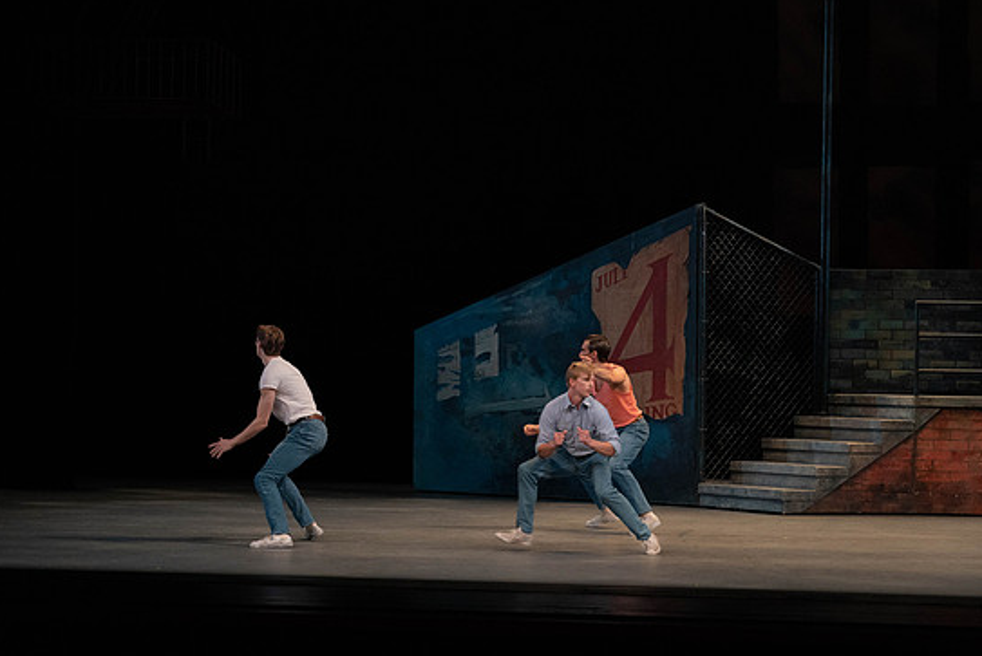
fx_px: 3467
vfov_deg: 10.8
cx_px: 501
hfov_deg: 16.1
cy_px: 326
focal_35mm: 127
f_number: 4.5
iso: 3200
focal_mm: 119
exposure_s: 1/400
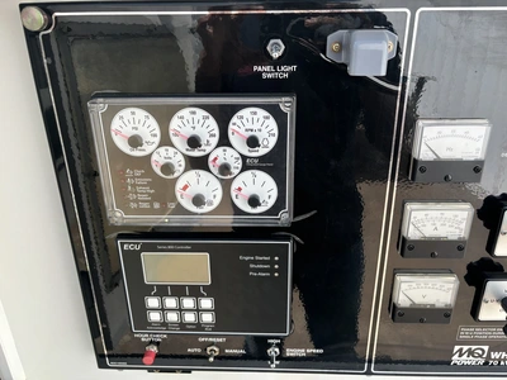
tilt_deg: -22.1
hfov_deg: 67.3
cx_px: 254
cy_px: 190
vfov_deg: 53.1
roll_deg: +1.4
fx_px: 381
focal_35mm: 26
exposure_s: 1/799
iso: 50
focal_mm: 5.96
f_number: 1.6
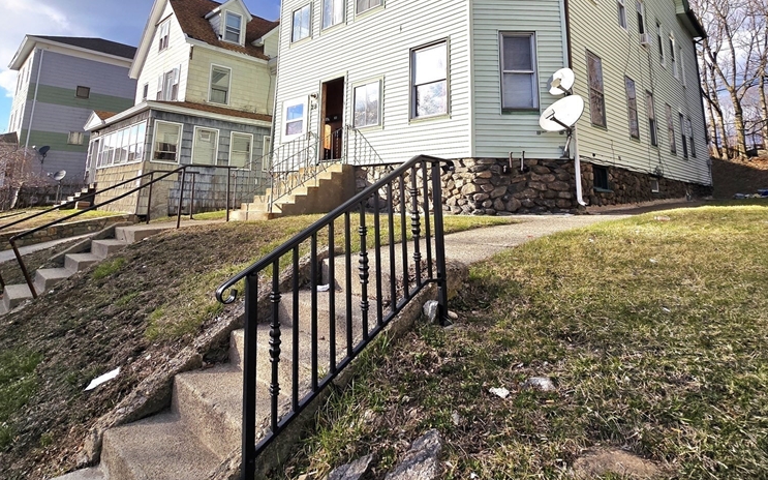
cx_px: 387
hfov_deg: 88.0
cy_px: 122
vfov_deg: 59.0
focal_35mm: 19
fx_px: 398
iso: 50
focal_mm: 2.2
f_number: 2.2
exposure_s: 1/2000
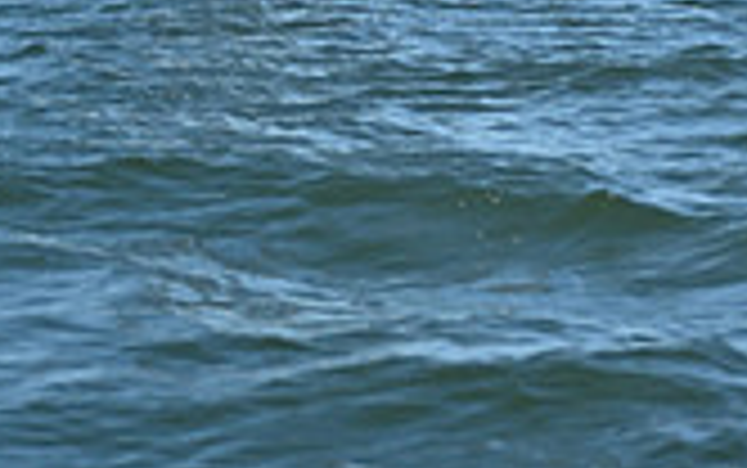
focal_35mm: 249
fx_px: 5073
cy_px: -828
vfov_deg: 5.1
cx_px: 52
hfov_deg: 8.4
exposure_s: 1/4000
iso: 320
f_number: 5
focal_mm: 70
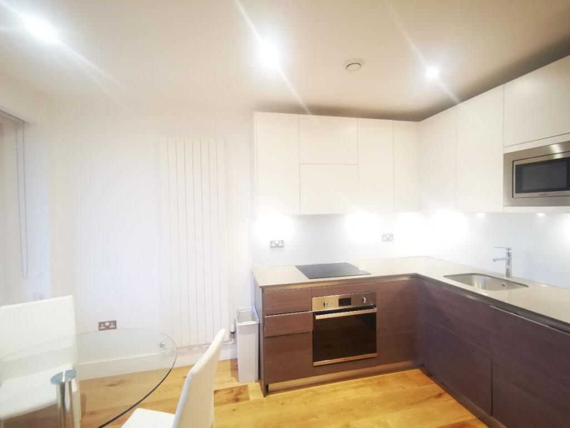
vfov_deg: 78.1
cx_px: 285
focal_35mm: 16
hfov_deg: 94.5
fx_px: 263
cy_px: 214
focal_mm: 2.35
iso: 640
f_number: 2.2
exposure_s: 1/33.3
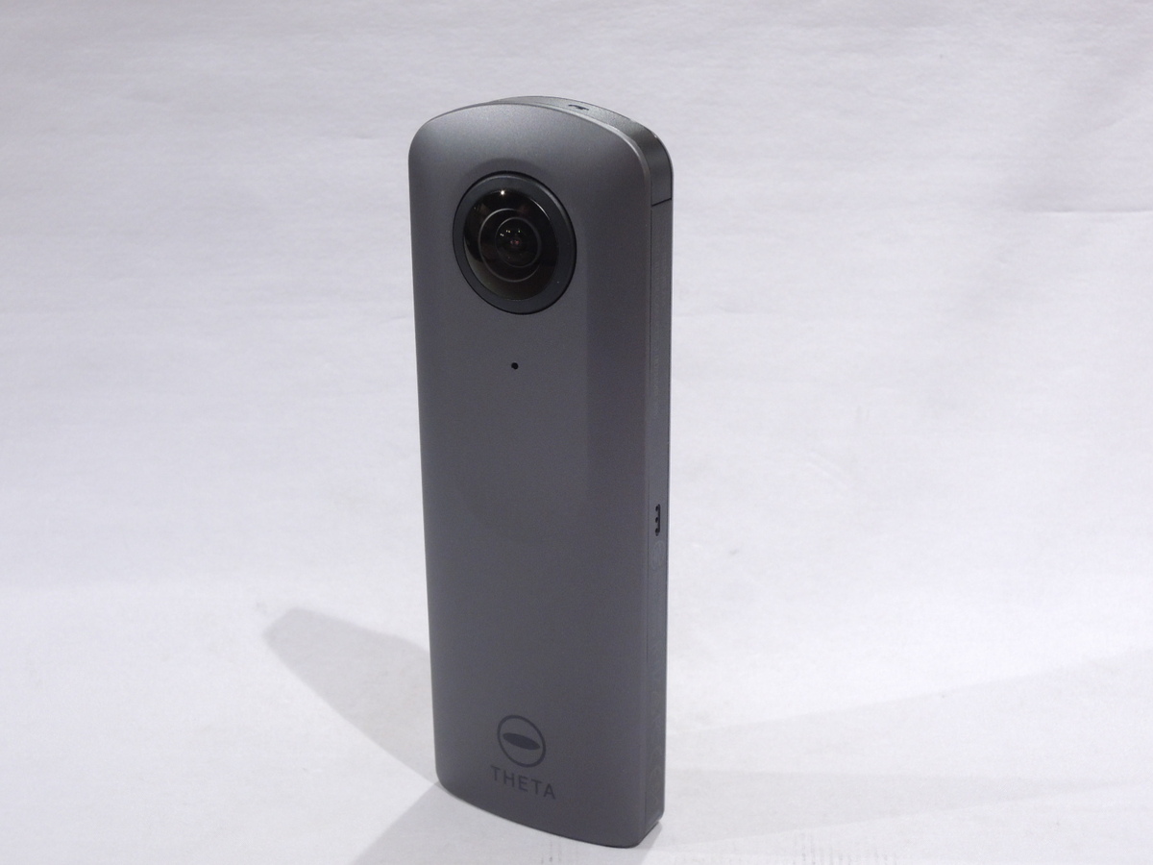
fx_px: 1665
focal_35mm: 50
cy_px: 432
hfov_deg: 38.2
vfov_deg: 29.1
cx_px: 576
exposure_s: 1/50
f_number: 5.2
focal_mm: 9
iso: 400
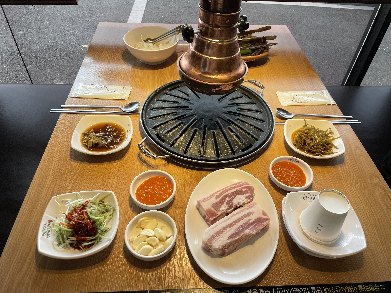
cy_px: 146
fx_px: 294
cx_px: 196
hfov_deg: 67.3
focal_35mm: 26
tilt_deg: -45.1
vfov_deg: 53.1
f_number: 1.6
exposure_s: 1/120
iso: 40
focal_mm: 4.2
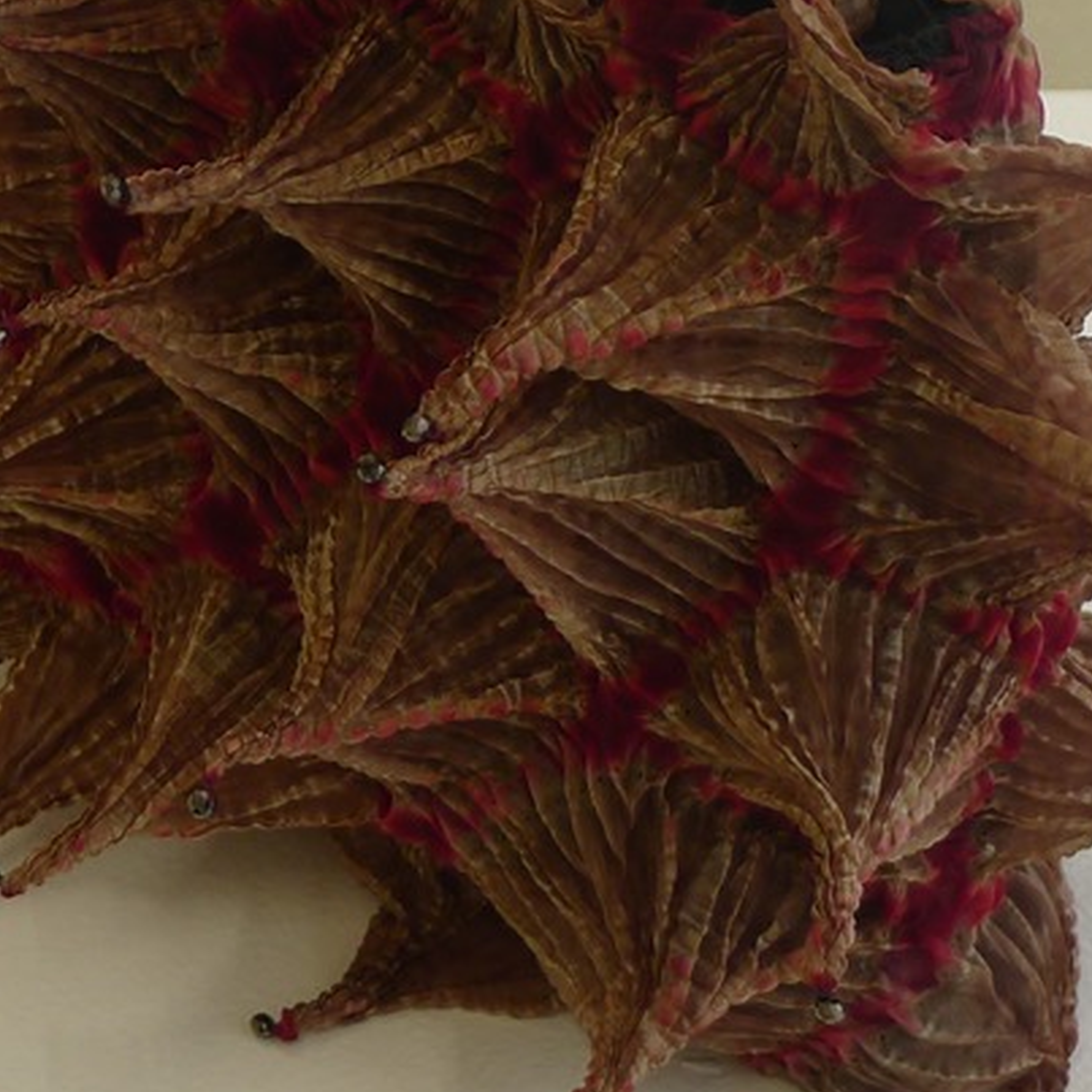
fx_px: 4140
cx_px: 431
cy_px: 144
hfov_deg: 15.0
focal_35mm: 116
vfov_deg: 14.9
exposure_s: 1/100
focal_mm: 9.2
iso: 80
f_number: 2.5
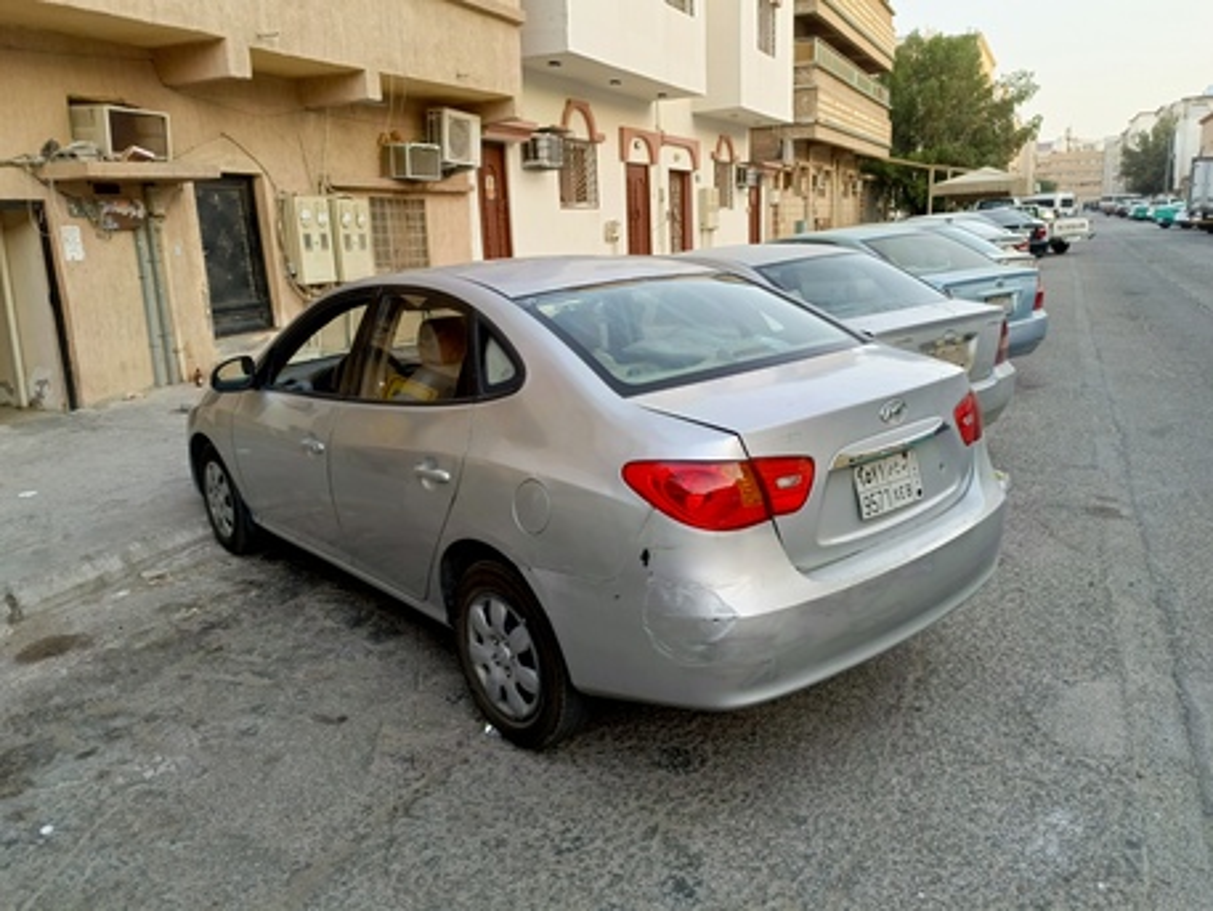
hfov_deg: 69.4
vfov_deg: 54.9
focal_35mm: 25
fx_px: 876
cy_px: 456
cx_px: 606
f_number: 1.69
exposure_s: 1/120
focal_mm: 4.76
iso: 192
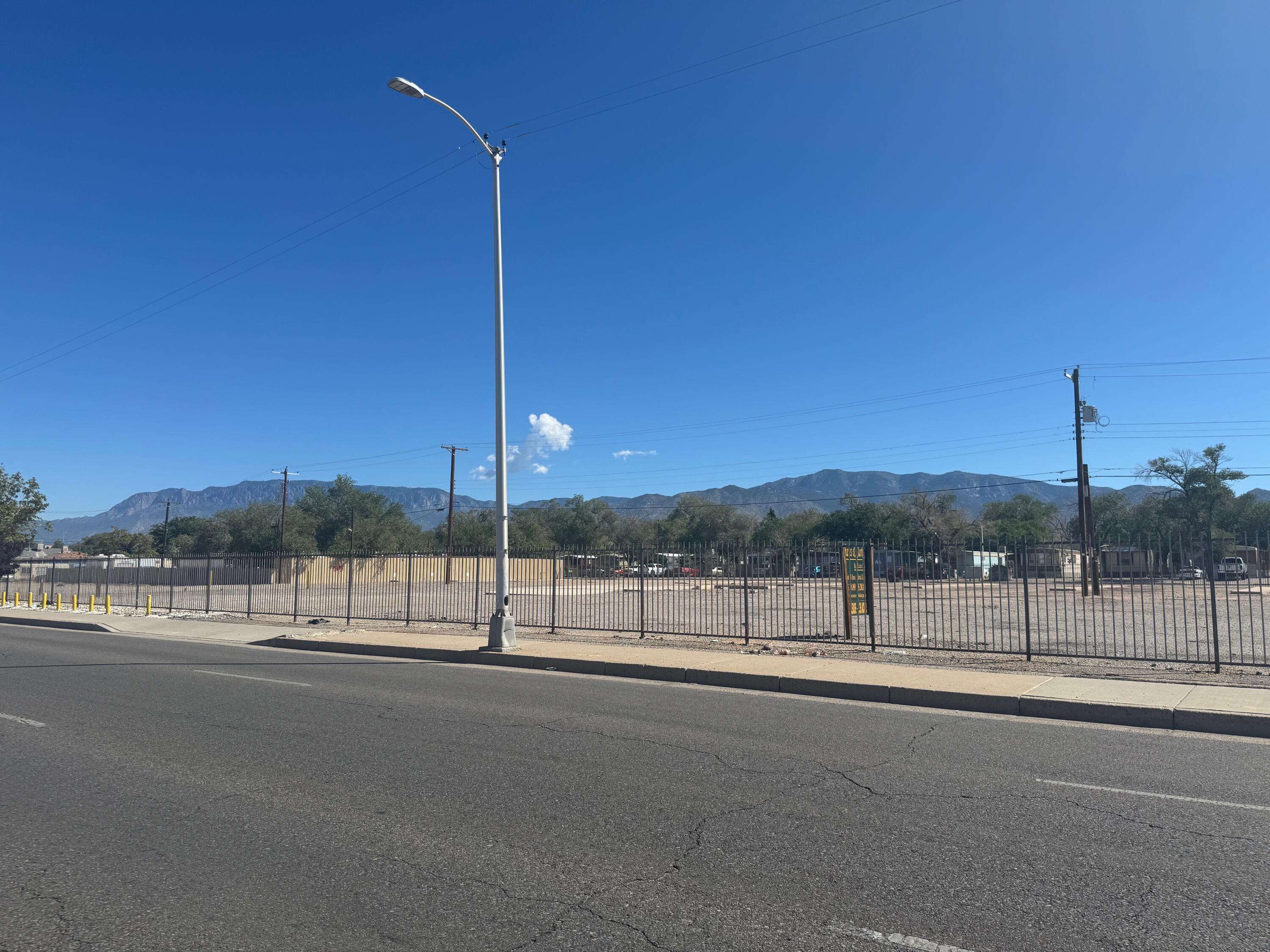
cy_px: 476
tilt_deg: +6.0
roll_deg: +0.1
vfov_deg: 56.8
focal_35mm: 24
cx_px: 635
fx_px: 881
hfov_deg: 71.6
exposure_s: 1/6410
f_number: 1.78
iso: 80
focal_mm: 6.76
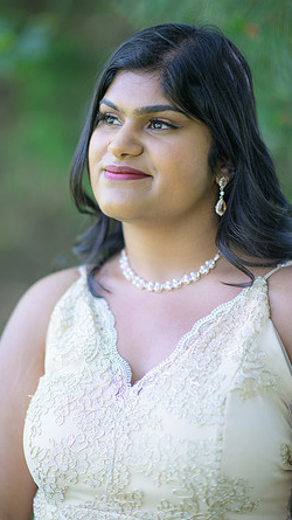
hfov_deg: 13.4
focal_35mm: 90
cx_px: 121
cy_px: 259
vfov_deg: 23.7
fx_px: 1240
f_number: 1.4
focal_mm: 85
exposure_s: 1/1250
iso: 400
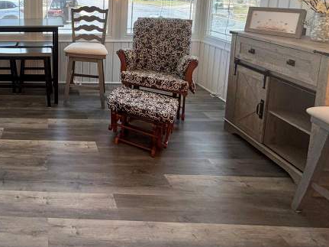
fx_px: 247
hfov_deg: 57.7
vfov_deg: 47.4
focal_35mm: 26
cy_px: 22
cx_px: 33
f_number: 2.2
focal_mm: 2.22
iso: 125
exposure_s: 1/120
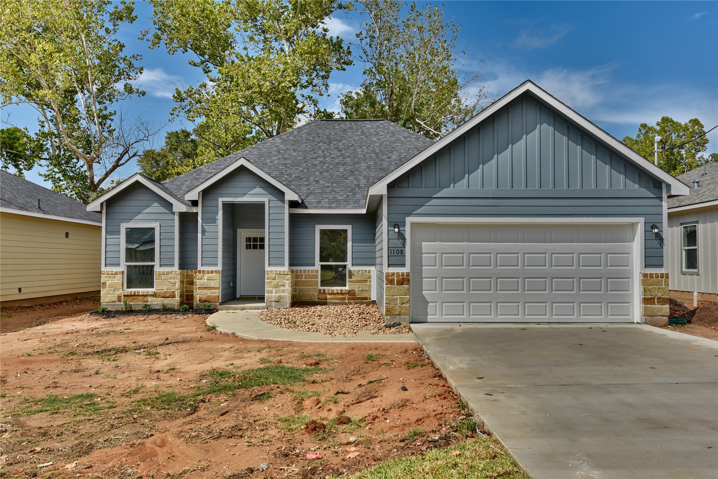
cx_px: 359
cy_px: 240
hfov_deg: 60.3
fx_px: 618
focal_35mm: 31
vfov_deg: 42.4
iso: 100
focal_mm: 31
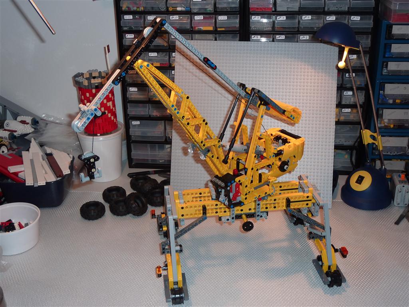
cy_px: 154
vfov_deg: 34.3
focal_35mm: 42
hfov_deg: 44.8
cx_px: 204
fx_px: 496
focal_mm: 6.9
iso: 100
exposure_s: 1/30
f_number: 3.7
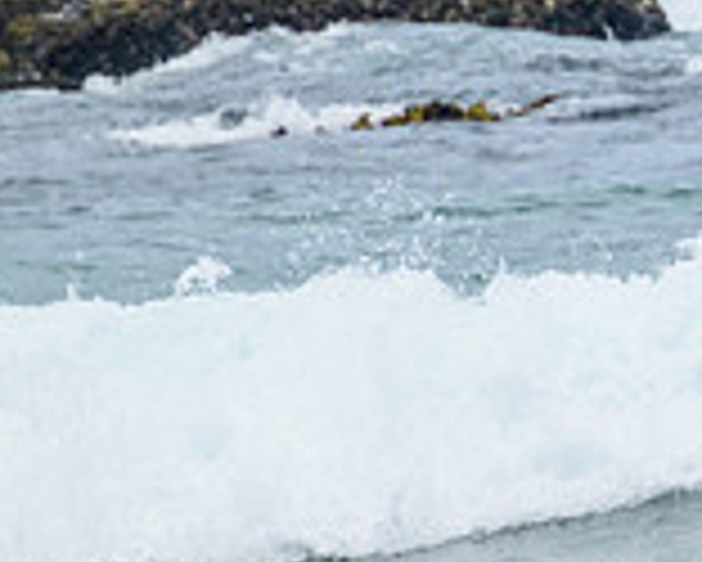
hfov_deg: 0.7
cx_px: 1287
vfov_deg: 0.6
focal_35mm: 2789
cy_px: 272
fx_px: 57982
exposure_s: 1/2000
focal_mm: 800
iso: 1000
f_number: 11
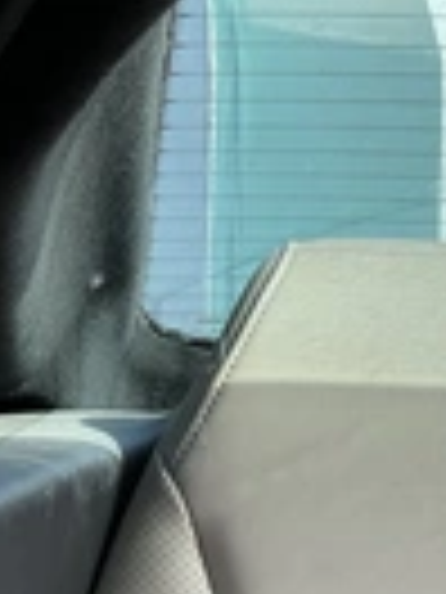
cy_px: 670
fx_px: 1460
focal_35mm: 85
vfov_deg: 21.7
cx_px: 478
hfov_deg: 16.9
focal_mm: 3
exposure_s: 1/122
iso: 20
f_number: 1.8
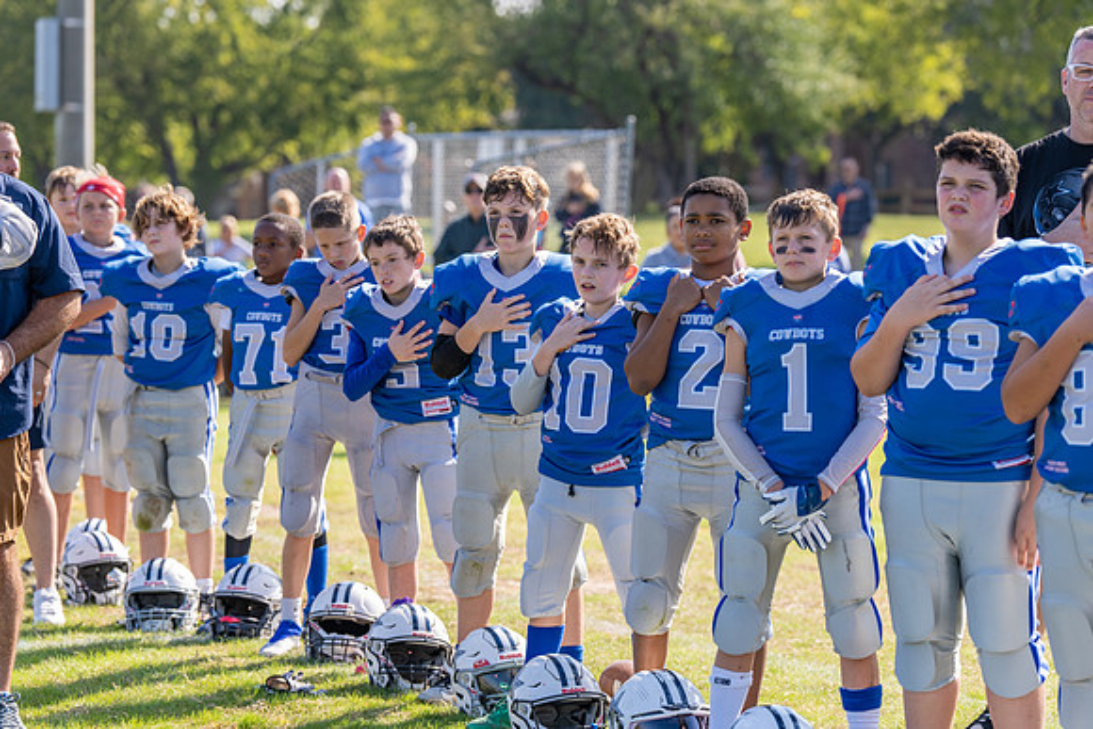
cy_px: 364
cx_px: 546
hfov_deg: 17.0
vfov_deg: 11.4
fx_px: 3663
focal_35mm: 121
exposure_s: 1/500
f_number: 3.5
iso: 100
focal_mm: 115
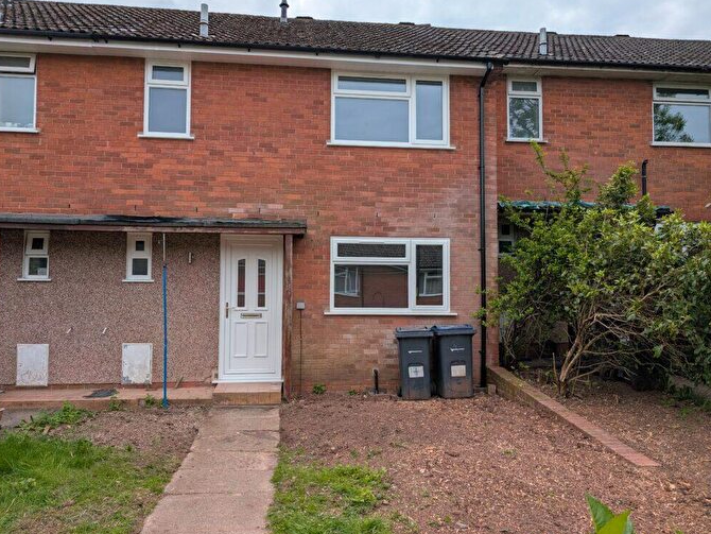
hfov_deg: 69.4
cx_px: 343
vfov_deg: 54.9
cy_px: 266
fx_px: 514
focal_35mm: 25
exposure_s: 1/1653
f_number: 1.68
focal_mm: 6.9
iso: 21
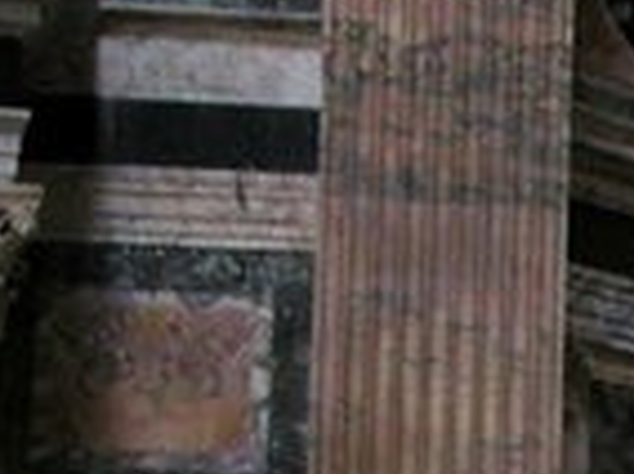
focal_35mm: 253
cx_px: 1522
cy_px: 863
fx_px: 4626
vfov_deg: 5.8
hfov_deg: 7.3
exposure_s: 1/30
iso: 100
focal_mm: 8.9
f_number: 2.8
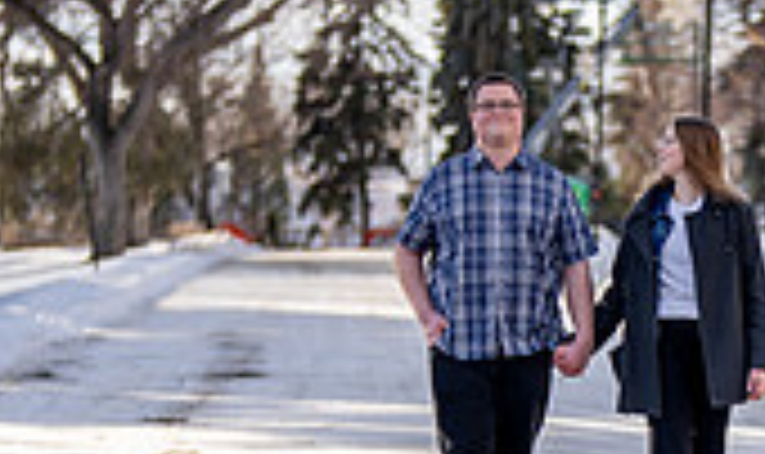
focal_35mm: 202
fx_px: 4154
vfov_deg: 6.3
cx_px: 660
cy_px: 390
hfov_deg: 10.5
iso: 200
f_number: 1.2
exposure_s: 1/6400
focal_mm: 50
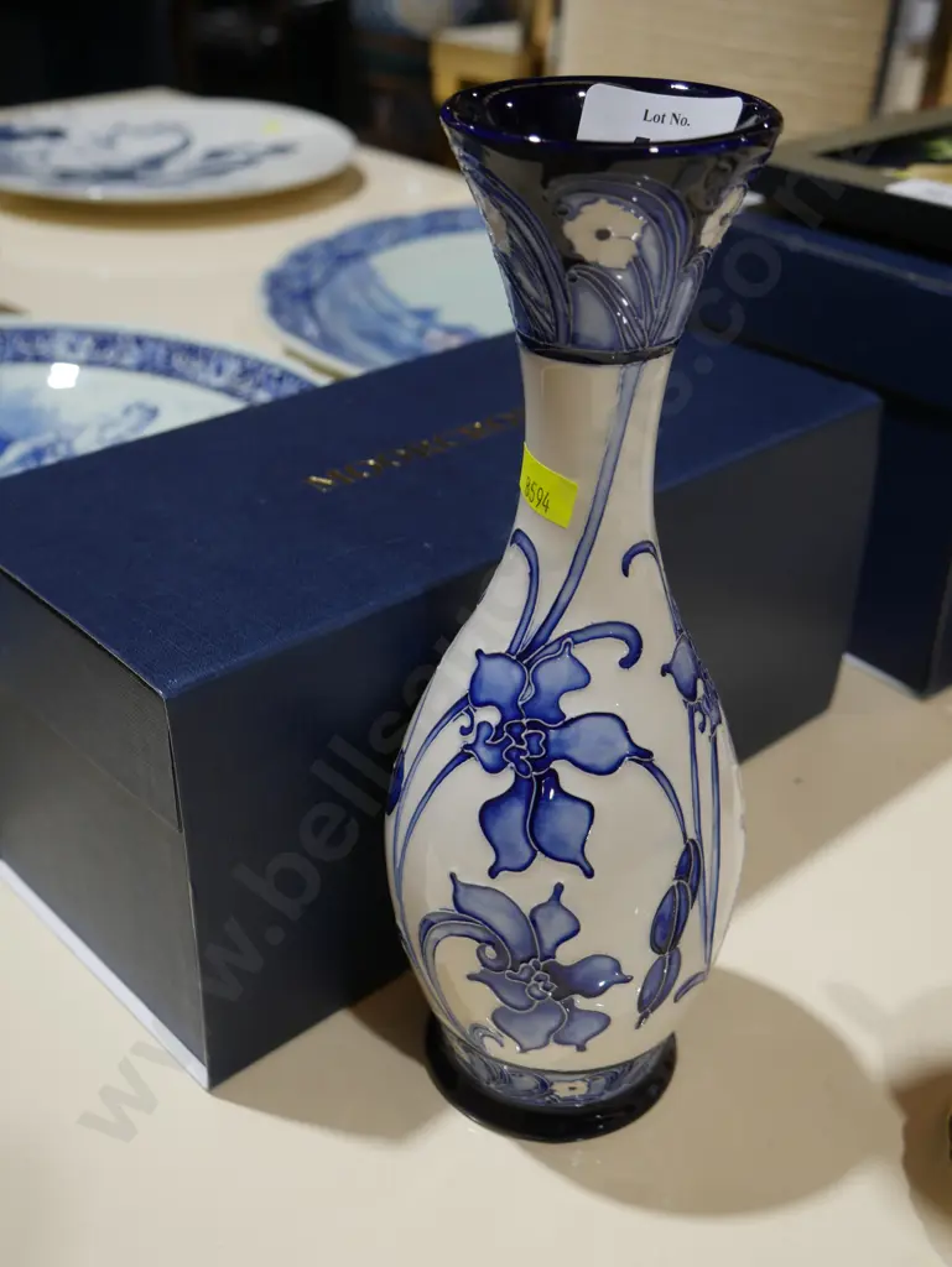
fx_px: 1466
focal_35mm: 40
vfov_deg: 46.8
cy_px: 634
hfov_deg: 36.0
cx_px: 476
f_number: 4.4
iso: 200
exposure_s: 1/60
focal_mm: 20
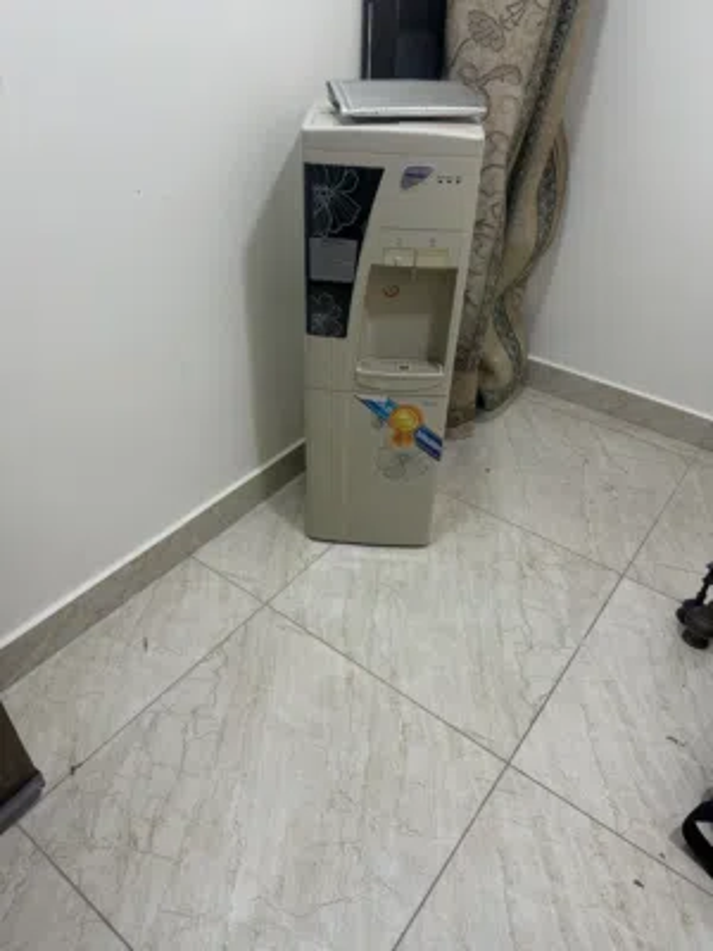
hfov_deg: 56.8
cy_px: 476
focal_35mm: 24
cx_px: 356
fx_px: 659
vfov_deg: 71.6
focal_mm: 6.86
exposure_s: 1/100
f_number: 1.78
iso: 160
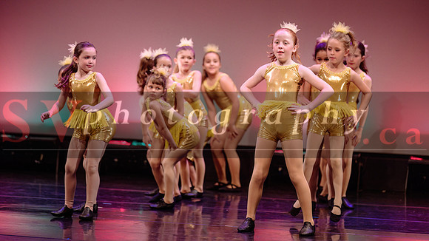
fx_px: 1853
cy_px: 88
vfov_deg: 7.4
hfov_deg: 13.2
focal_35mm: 163
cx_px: 214
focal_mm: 145
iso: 1600
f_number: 2.8
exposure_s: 1/320
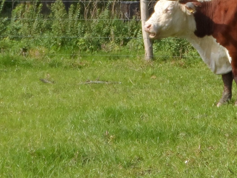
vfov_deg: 8.6
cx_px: 155
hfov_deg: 11.8
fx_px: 1150
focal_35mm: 168
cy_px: -96
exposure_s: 1/350
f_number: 3.7
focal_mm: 6.8
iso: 80
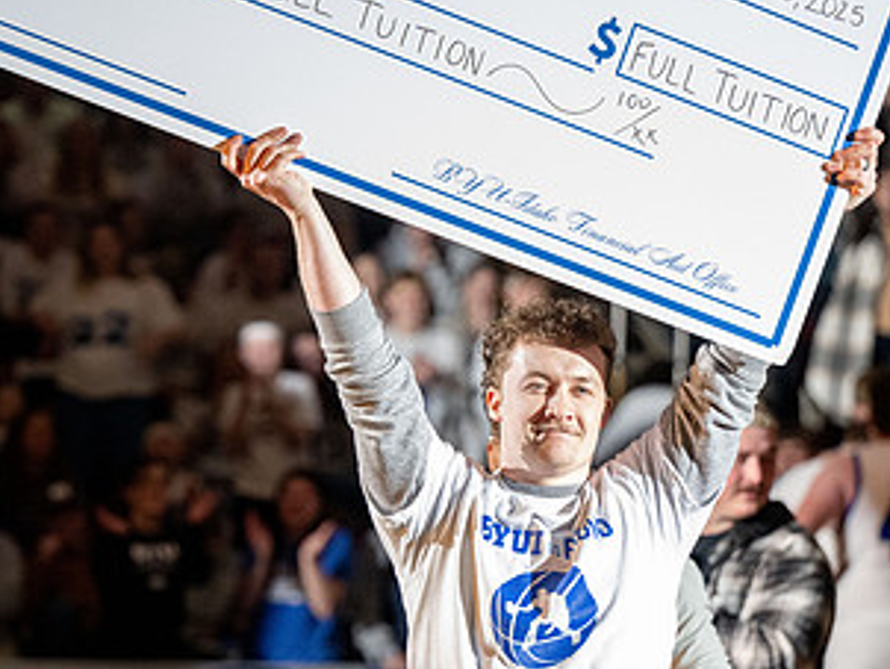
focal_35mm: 203
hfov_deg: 9.7
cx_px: 280
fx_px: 5223
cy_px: 485
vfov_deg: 7.3
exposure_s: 1/2500
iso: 4000
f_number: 2.8
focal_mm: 110
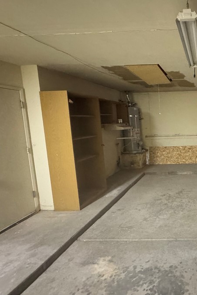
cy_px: 139
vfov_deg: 78.5
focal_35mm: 22
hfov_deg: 46.6
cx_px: 202
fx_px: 181
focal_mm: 2.22
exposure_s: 1/30
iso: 1250
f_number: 2.2
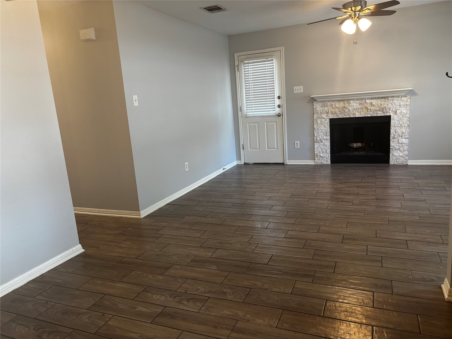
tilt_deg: -12.7
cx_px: 226
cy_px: 170
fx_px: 339
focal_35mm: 26
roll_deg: +4.2
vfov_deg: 53.1
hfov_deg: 67.3
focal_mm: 5.96
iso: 200
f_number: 1.6
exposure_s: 1/60
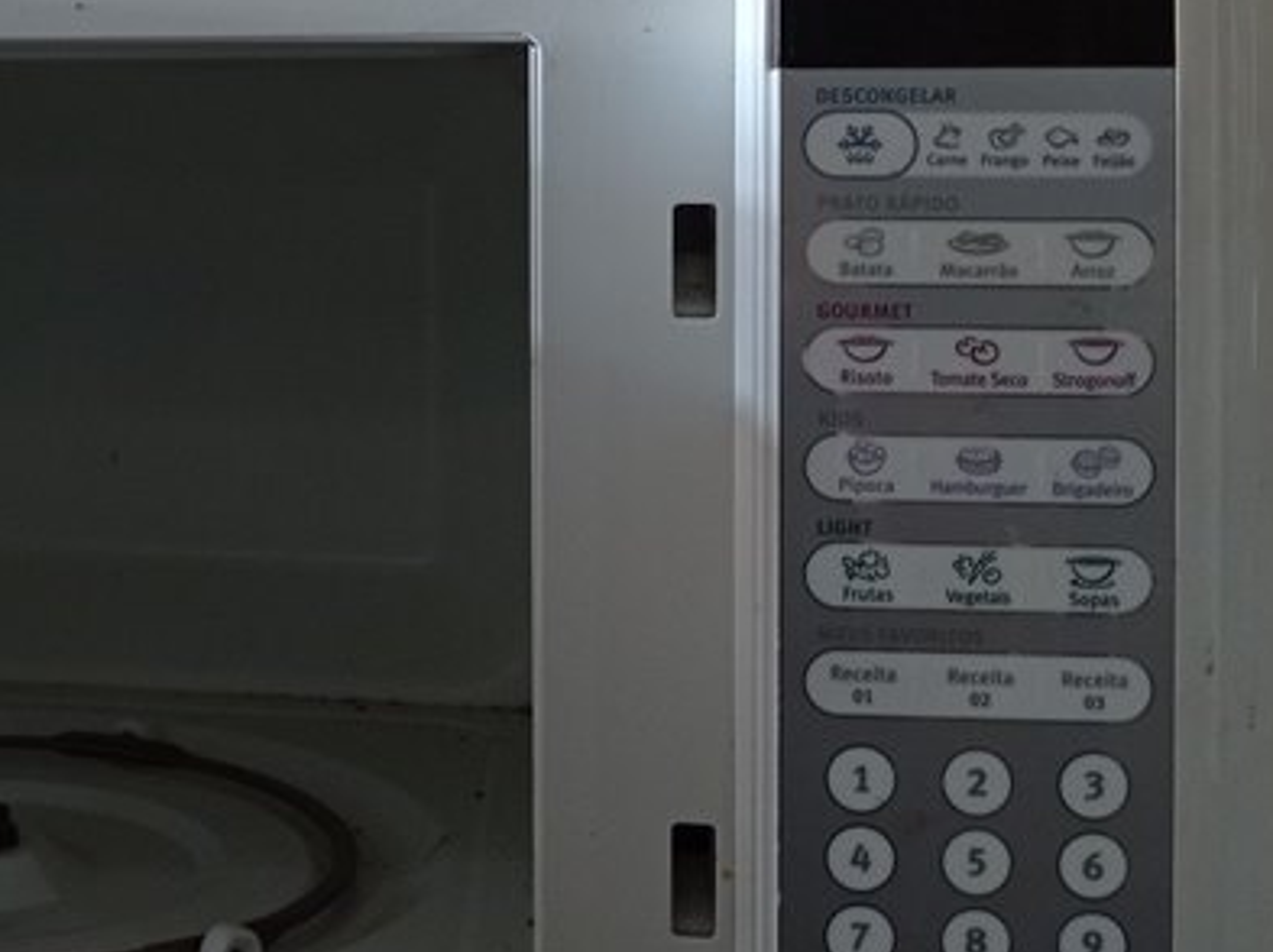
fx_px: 2682
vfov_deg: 19.8
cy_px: 133
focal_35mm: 73
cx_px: -6
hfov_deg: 25.4
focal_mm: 4.7
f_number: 1.79
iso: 219
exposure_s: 1/40
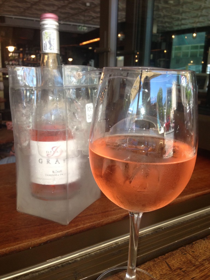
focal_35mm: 33
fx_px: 267
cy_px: 140
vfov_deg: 55.4
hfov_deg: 42.9
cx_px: 105
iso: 80
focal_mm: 4.12
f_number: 2.4
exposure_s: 1/120
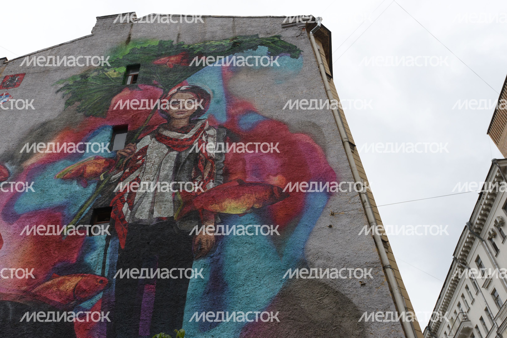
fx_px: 437
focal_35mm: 31
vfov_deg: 42.4
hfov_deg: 60.3
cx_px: 254
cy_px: 169
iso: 900
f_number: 5.6
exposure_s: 1/1000
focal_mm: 31
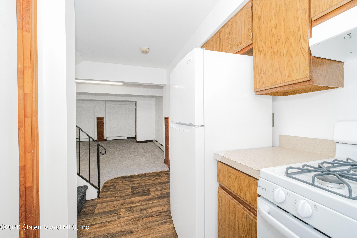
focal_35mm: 15
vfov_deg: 77.3
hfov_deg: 100.4
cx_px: 178
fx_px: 149
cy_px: 119
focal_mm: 10
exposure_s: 1/160
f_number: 7.1
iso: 1600
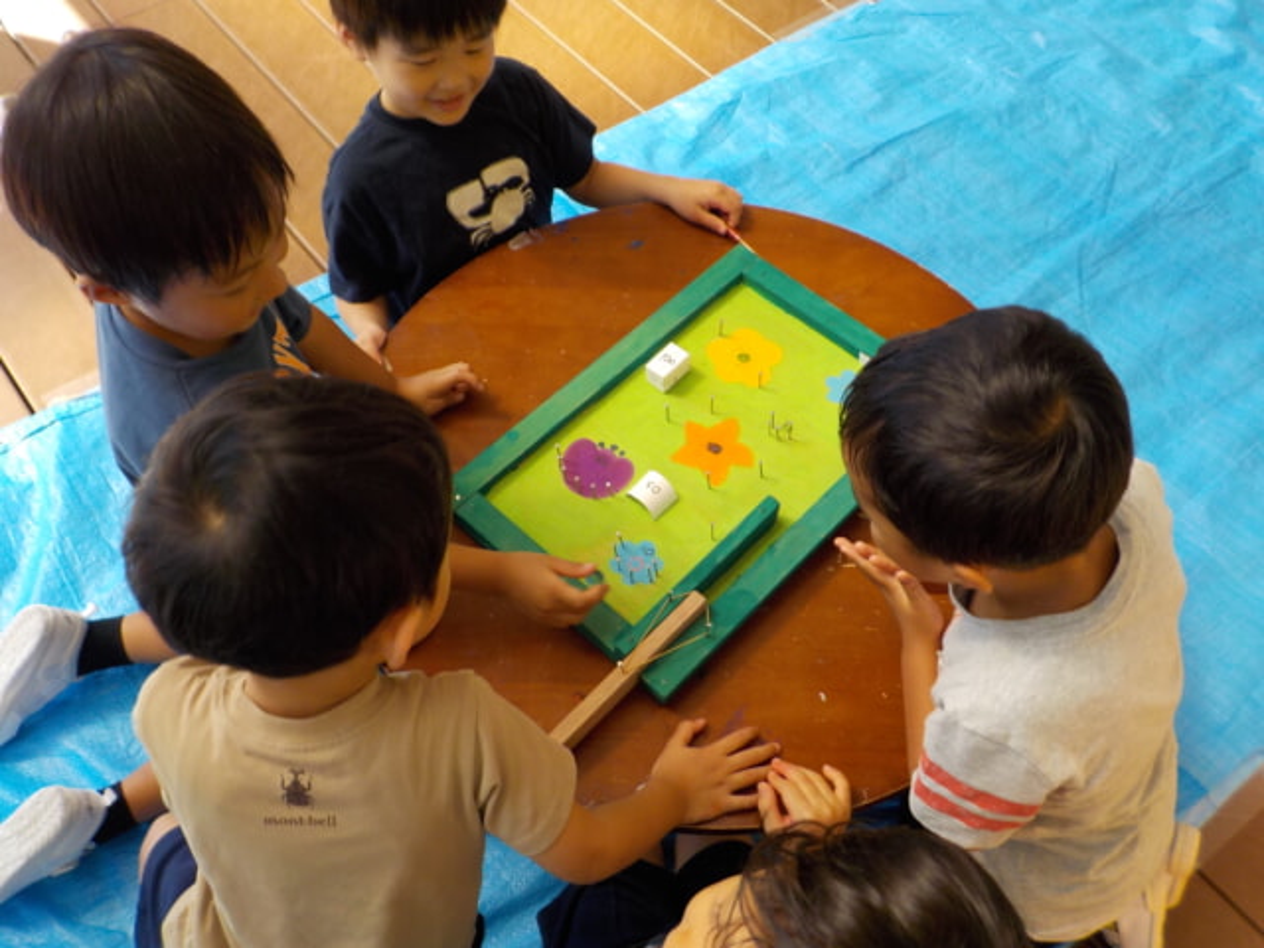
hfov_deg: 60.0
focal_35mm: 30
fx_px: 1095
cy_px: 474
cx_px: 632
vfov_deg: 46.8
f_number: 3.3
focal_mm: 4.1
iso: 125
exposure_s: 1/125
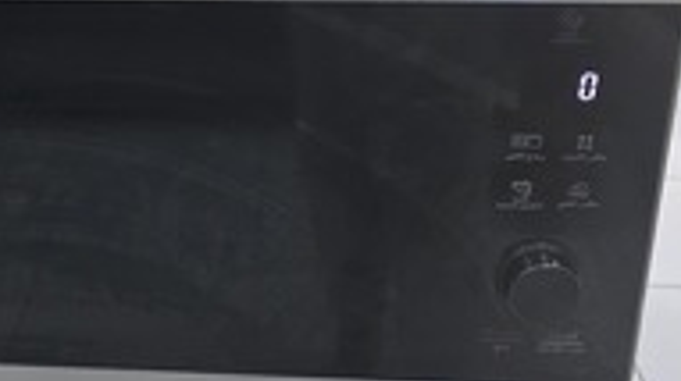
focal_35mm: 60
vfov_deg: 19.8
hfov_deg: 34.2
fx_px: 1082
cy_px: 73
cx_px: 166
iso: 1600
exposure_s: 1/120
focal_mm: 6.3
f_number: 1.7
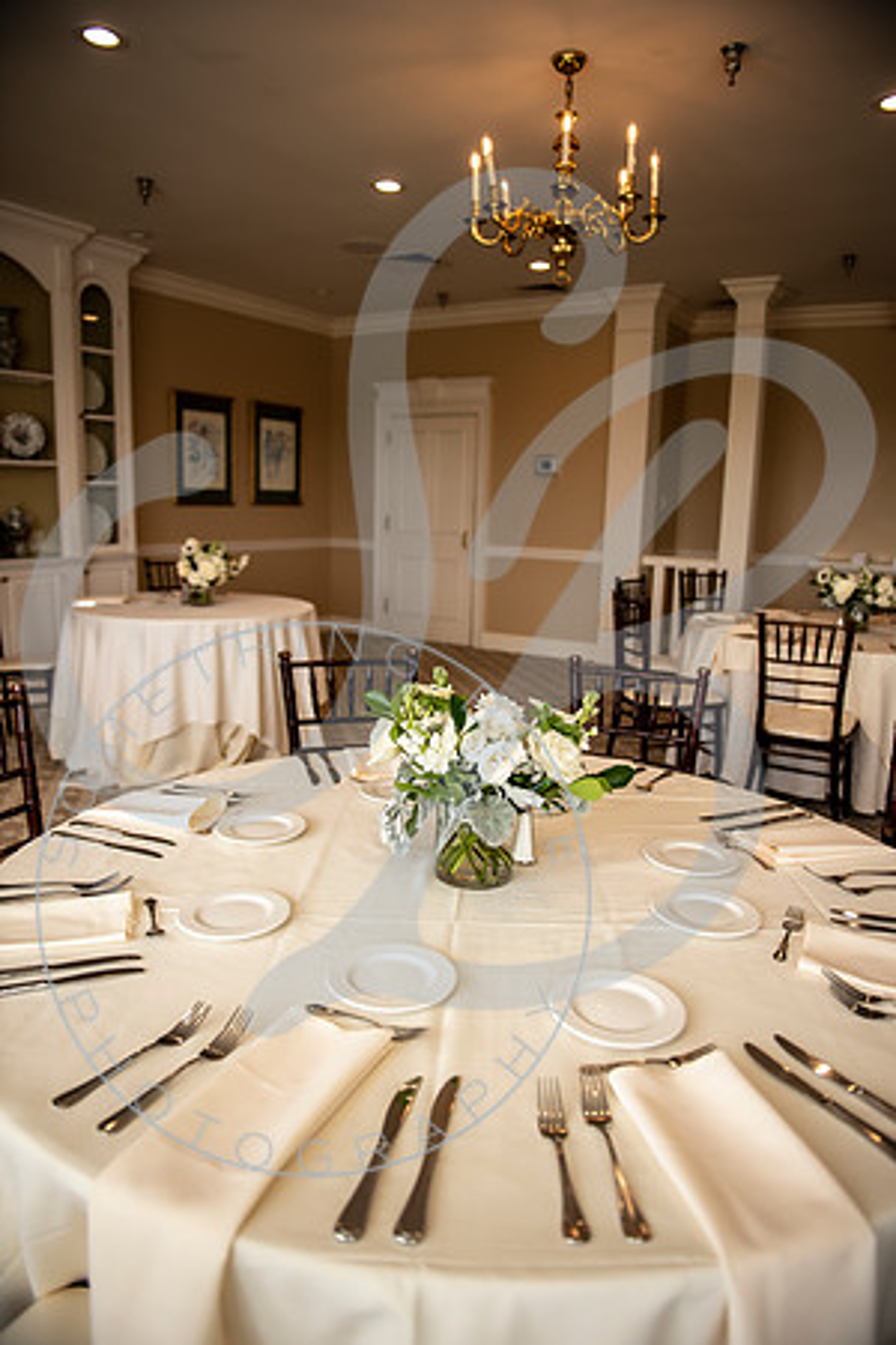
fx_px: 896
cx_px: 448
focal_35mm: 24
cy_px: 672
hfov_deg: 53.1
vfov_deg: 73.7
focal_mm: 24
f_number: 2.8
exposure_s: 1/160
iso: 100
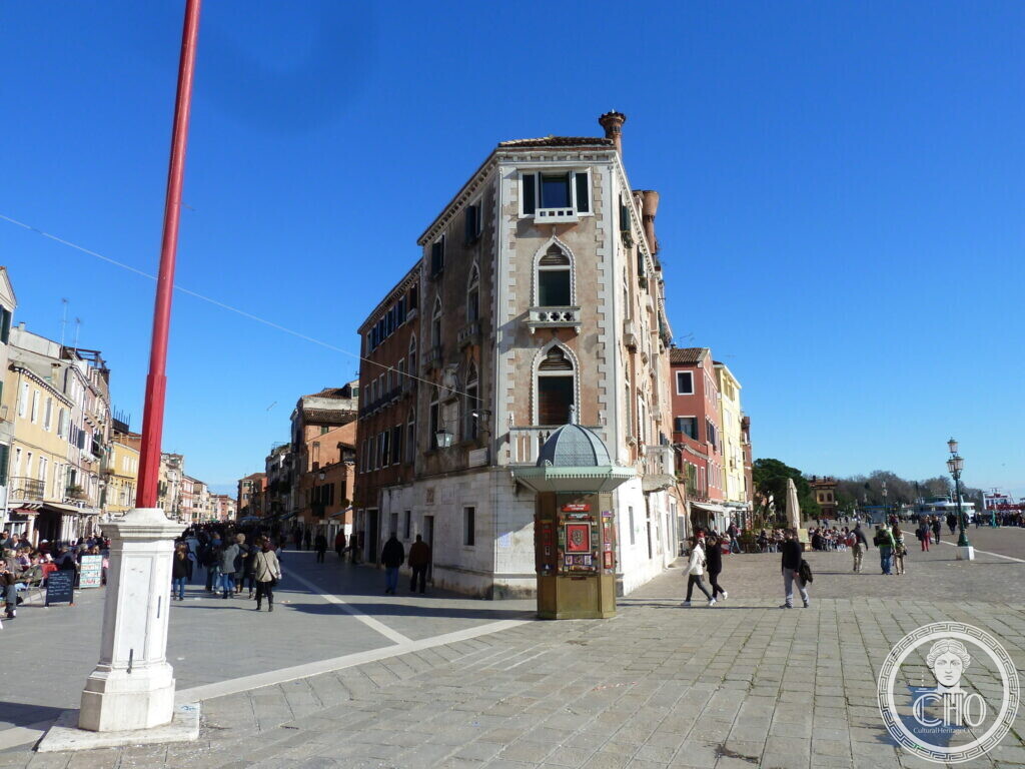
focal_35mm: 25
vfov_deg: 54.9
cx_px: 512
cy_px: 384
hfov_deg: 69.4
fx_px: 740
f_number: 4.5
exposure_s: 1/400
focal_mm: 4.1
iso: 80
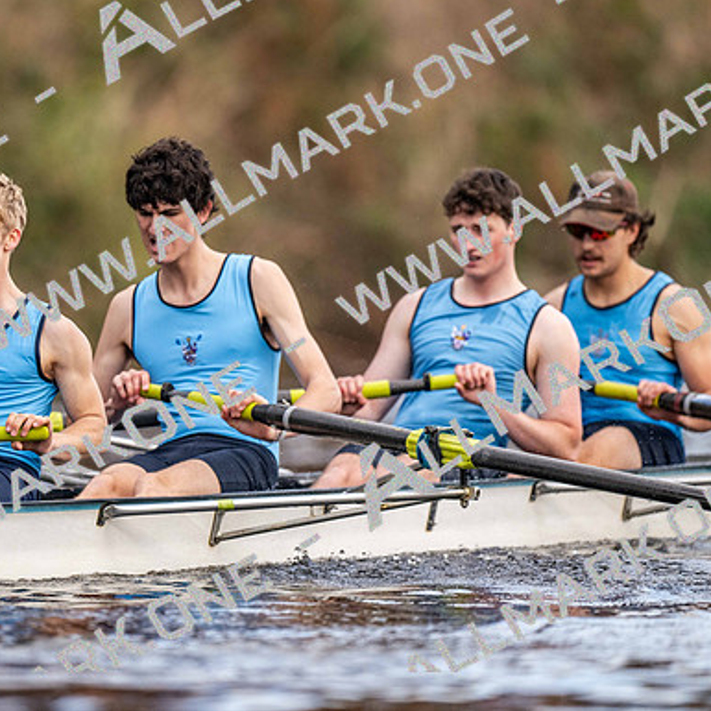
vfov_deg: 2.3
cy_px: 356
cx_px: 201
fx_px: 17870
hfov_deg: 2.3
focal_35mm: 769
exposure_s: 1/2500
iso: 1600
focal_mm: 600
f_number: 4
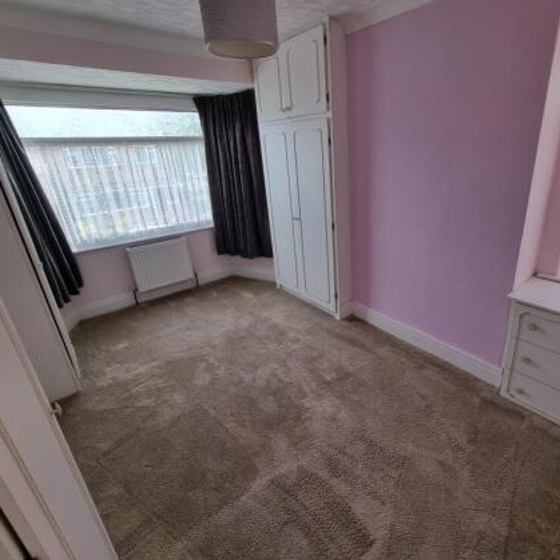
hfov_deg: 86.4
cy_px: 269
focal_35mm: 16
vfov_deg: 87.4
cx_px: 333
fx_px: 293
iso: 50
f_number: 2.2
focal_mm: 2.2
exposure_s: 1/192
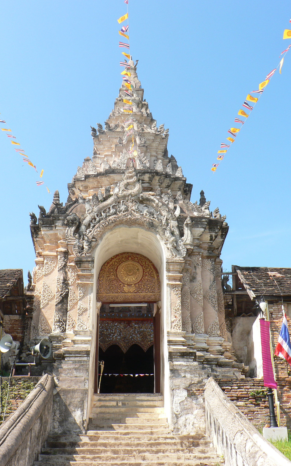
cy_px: 233
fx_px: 558
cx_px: 143
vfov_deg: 45.3
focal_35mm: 44
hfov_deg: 29.2
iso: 80
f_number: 4.5
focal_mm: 6.9
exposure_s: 1/200
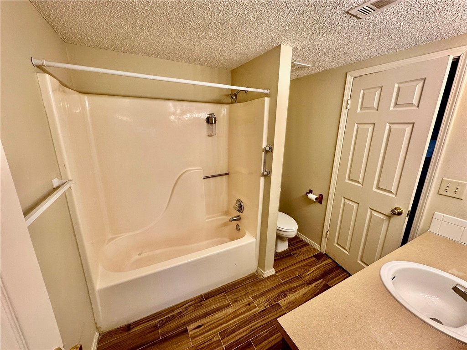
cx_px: 234
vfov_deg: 85.7
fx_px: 189
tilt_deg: -14.0
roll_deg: -1.0
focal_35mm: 14
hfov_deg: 102.1
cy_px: 175
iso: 125
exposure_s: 1/120
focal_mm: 2.22
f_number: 2.2
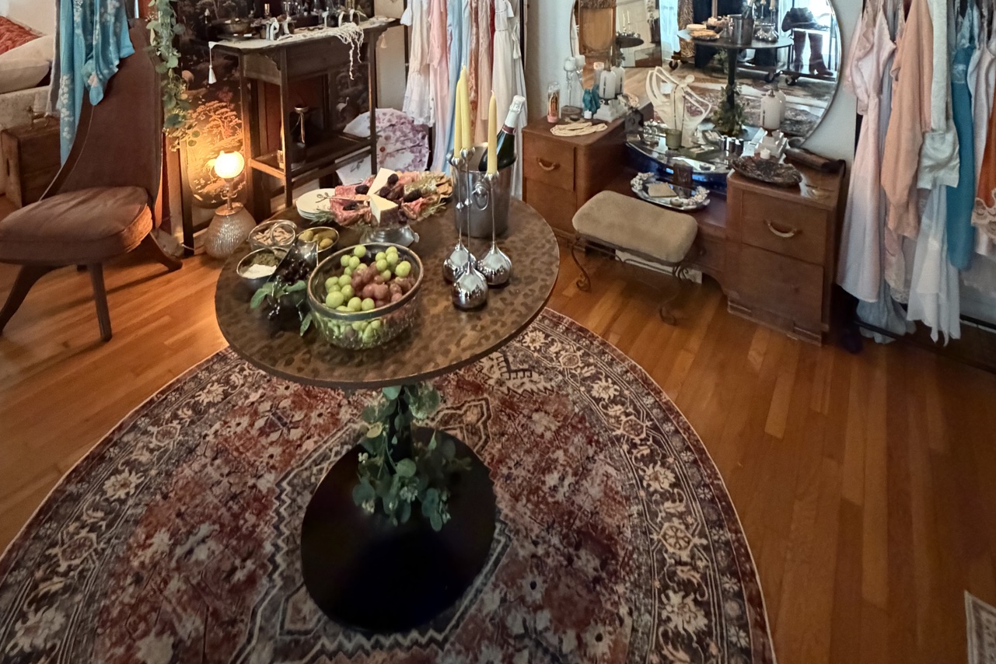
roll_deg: +0.1
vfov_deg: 49.5
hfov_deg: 84.0
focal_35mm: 20
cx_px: 500
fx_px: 553
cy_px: -12
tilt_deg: -4.0
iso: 2500
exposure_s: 1/22
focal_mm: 2.22
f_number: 2.2
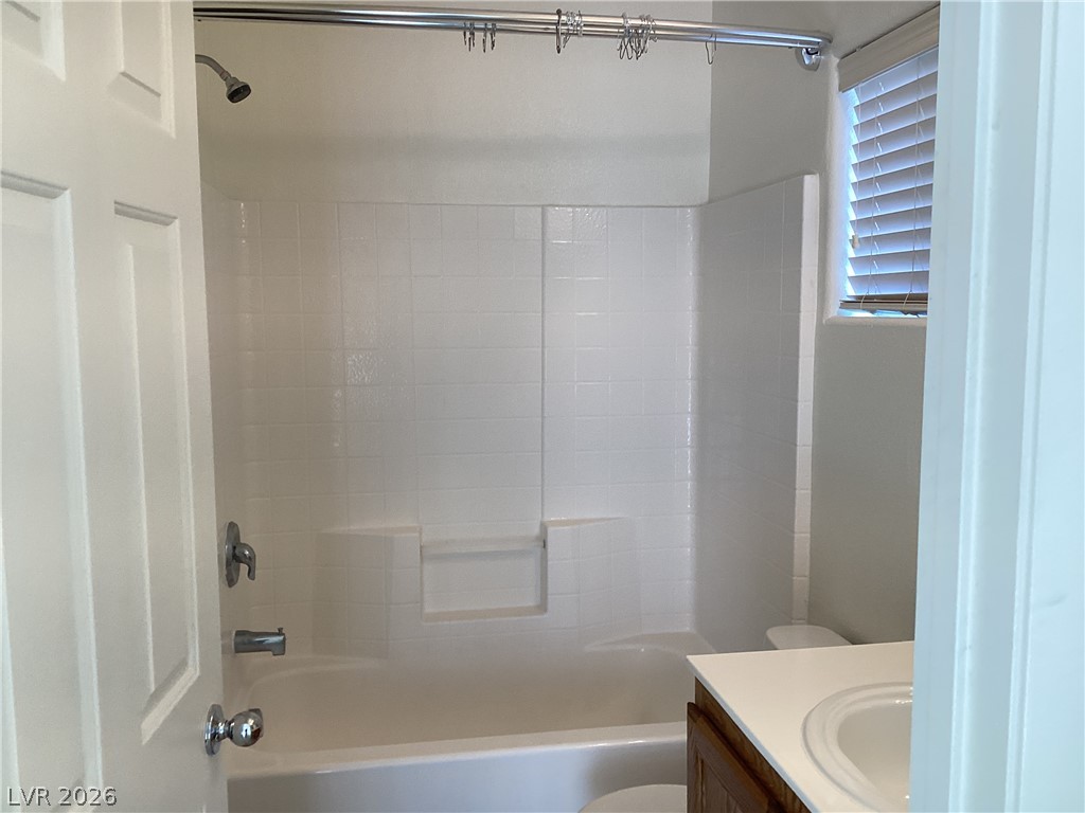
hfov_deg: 58.4
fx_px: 972
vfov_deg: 45.4
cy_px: 406
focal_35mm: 31
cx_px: 542
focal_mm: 3.3
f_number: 2.4
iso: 100
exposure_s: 1/100
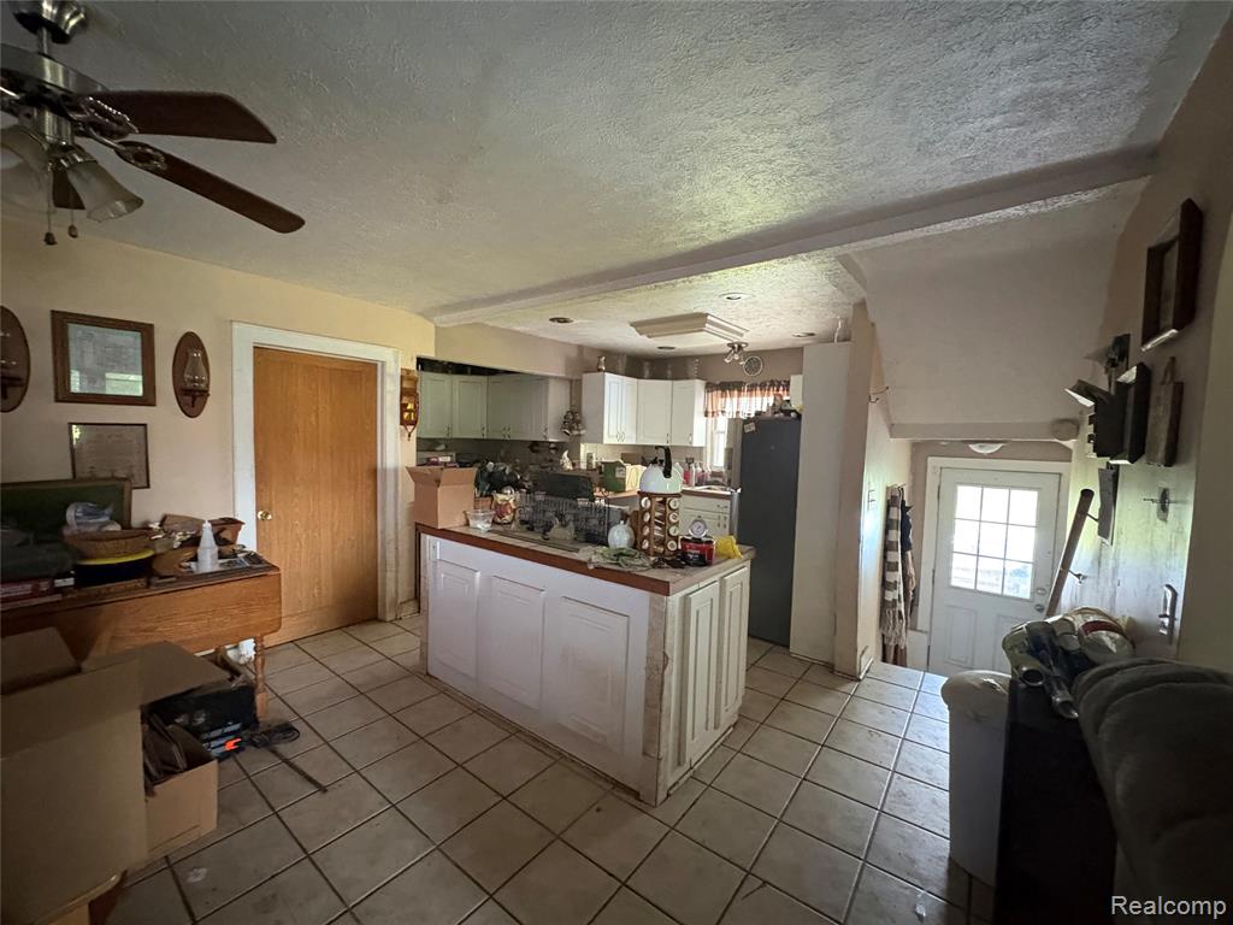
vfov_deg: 85.7
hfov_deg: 102.1
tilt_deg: -2.8
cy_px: 462
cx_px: 616
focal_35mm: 14
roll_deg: -0.9
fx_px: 499
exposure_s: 1/40
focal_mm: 2.22
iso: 1000
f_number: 2.2
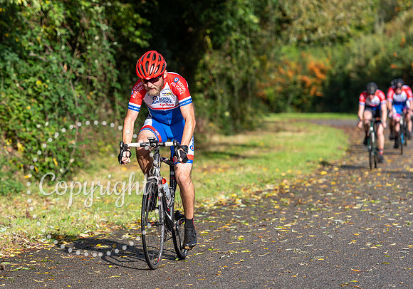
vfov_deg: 7.8
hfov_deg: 11.1
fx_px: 2117
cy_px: 114
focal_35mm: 182
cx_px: 150
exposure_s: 1/2000
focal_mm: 145
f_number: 3.5
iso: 200
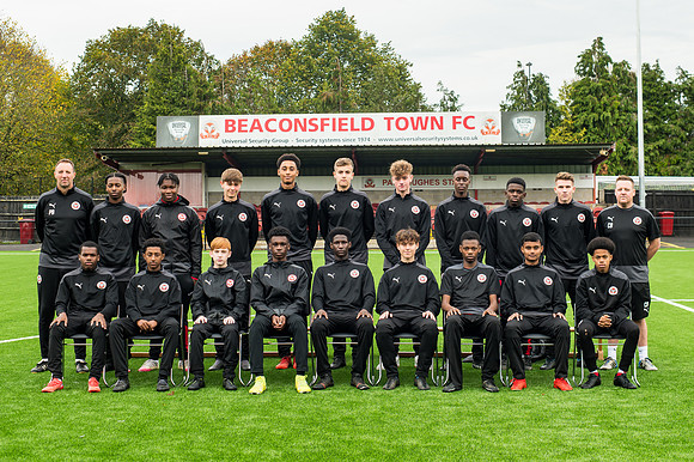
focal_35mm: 63
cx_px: 389
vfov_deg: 21.6
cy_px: 178
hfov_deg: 32.1
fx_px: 1206
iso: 200
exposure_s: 1/125
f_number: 7.1
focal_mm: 50
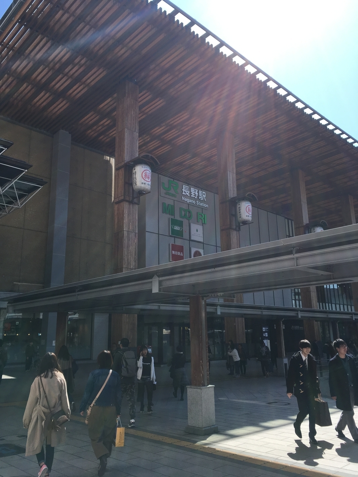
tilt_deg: +11.9
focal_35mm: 29
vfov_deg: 61.7
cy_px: 238
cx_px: 179
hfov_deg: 48.2
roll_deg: +1.2
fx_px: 400
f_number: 2.2
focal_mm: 4.15
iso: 25
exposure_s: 1/1054
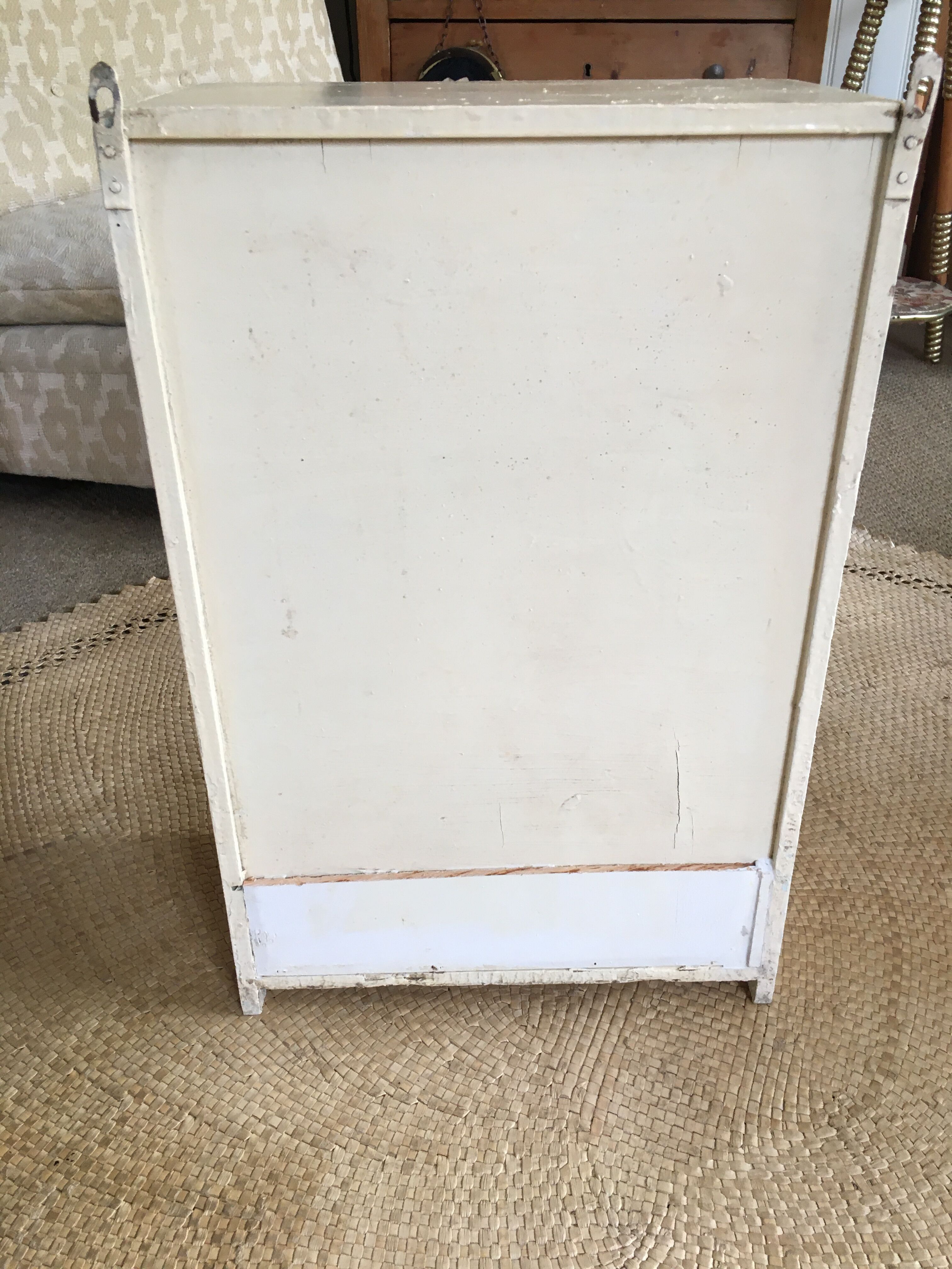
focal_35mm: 29
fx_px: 1063
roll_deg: -0.3
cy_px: 634
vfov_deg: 61.7
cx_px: 476
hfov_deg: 48.2
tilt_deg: -28.9
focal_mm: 4.15
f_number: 2.2
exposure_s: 1/33
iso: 40
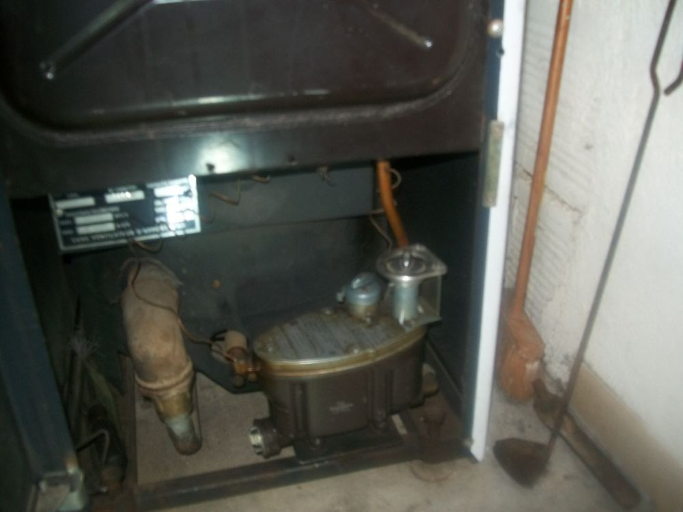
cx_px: 342
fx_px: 710
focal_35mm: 36
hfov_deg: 51.4
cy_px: 256
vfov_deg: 39.7
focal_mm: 6
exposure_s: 1/30
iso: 80
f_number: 2.7
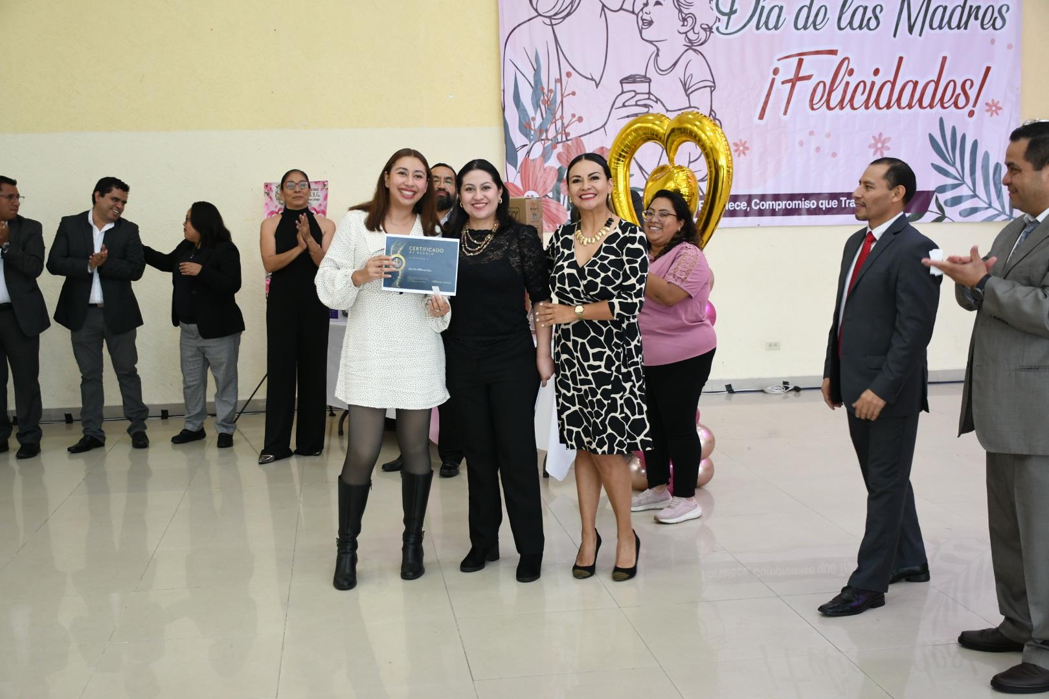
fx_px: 1165
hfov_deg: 48.5
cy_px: 350
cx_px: 524
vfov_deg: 33.4
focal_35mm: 40
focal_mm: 27
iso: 1250
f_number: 4
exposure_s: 1/100
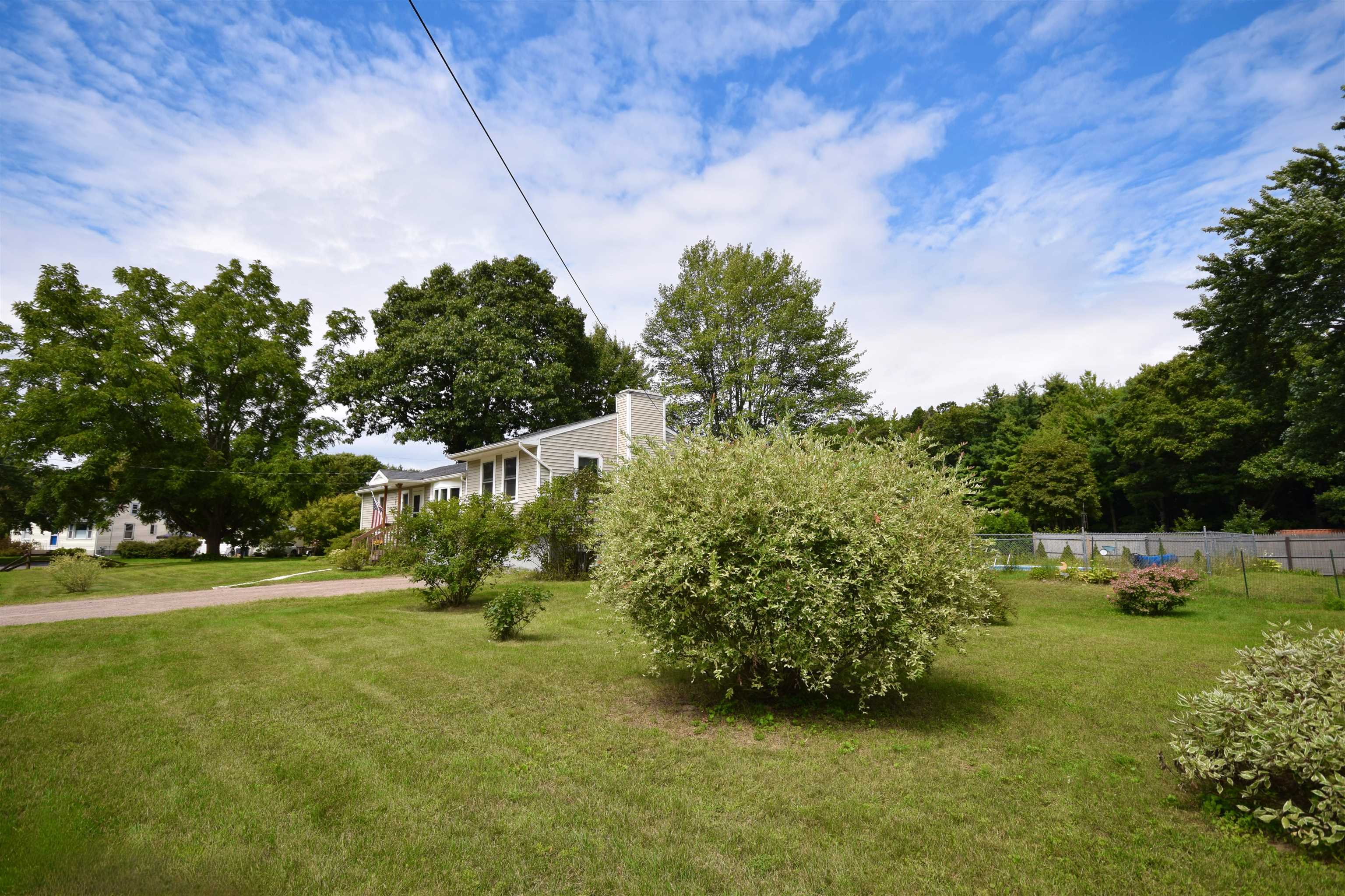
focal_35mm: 18
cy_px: 448
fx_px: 672
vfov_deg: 67.4
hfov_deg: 90.0
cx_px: 672
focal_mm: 12
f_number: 8
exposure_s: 1/640
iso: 200
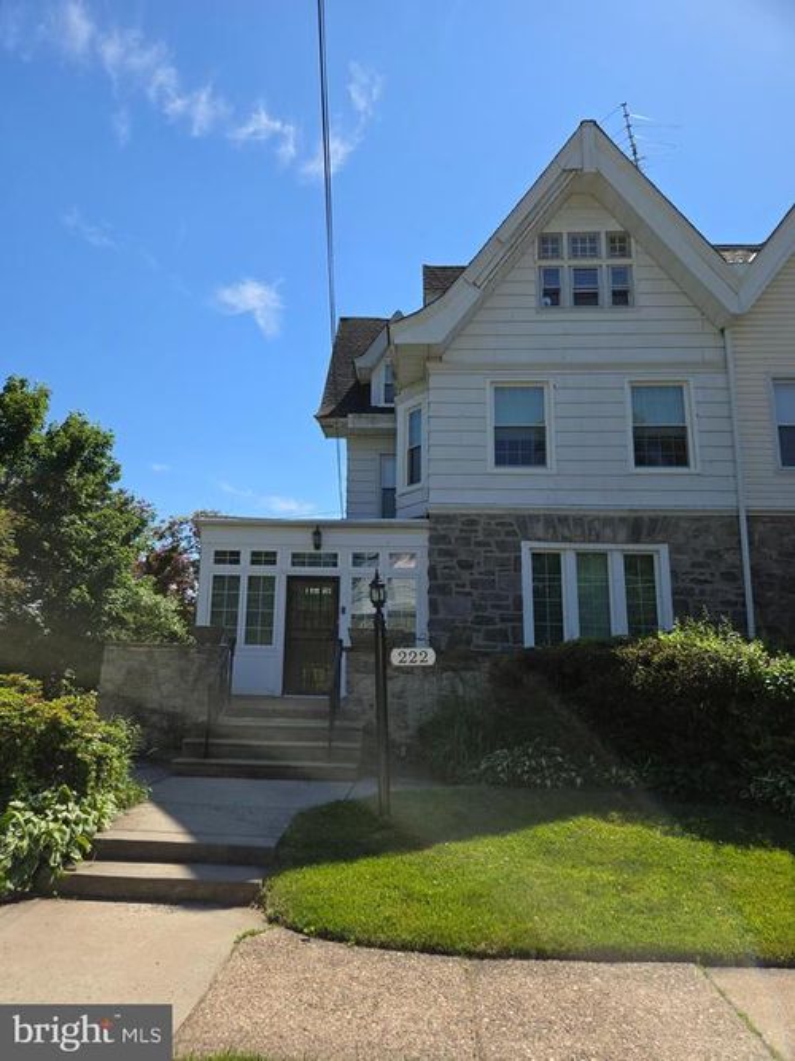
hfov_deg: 58.9
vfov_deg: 73.9
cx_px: 398
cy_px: 530
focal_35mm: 23
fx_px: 705
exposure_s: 1/1718
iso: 25
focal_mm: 5.4
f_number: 1.8
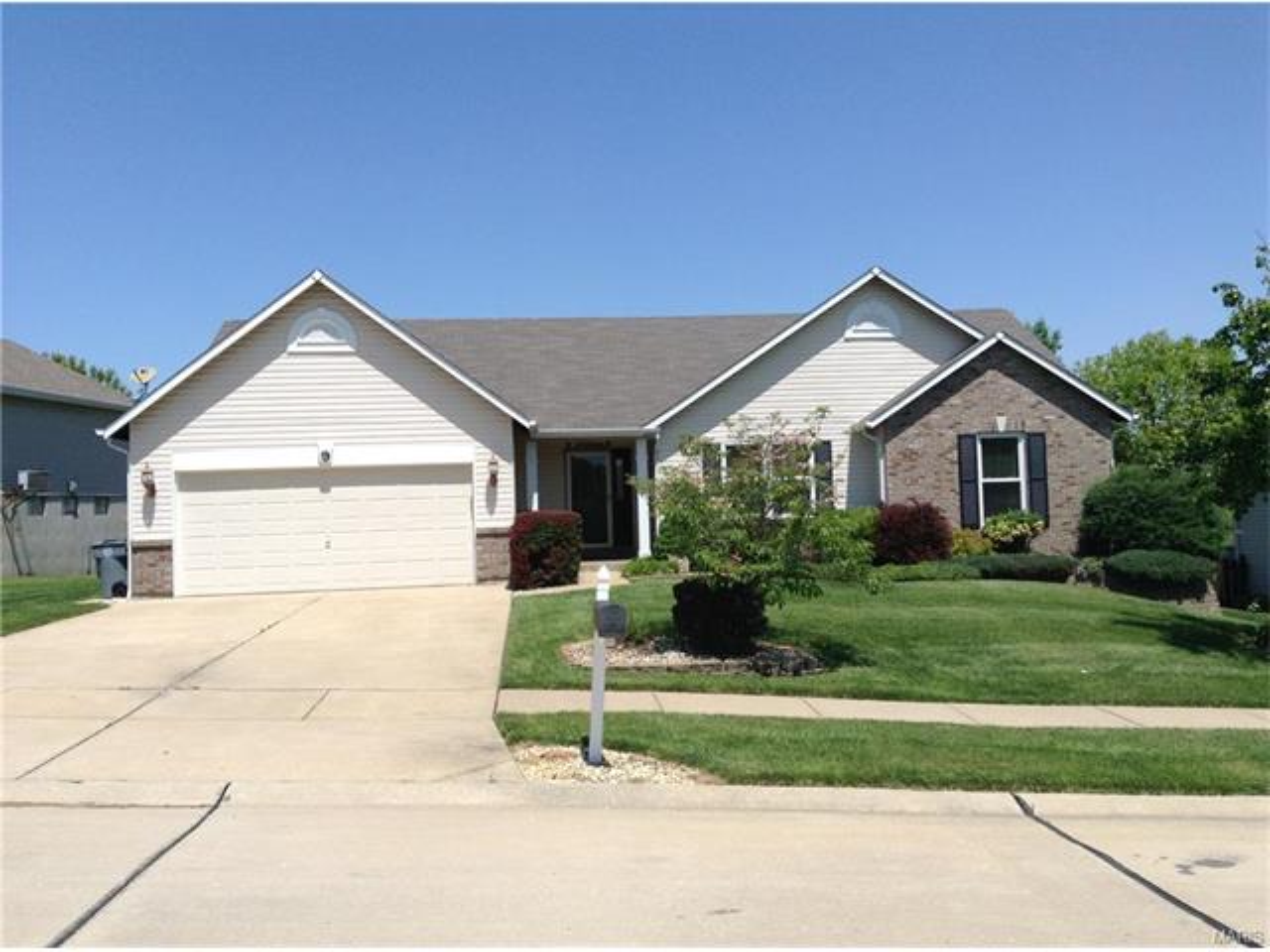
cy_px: 476
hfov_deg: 55.4
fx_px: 1211
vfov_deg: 42.9
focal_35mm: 33
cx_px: 635
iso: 25
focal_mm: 3.3
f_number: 2.4
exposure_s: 1/1610
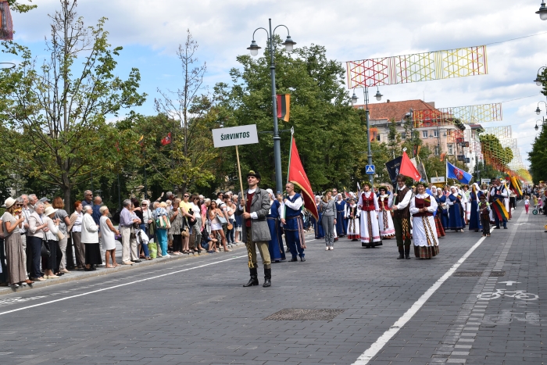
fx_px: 729
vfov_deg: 28.1
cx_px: 274
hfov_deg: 41.1
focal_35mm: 48
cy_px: 182
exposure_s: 1/320
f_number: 9
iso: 200
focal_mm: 32
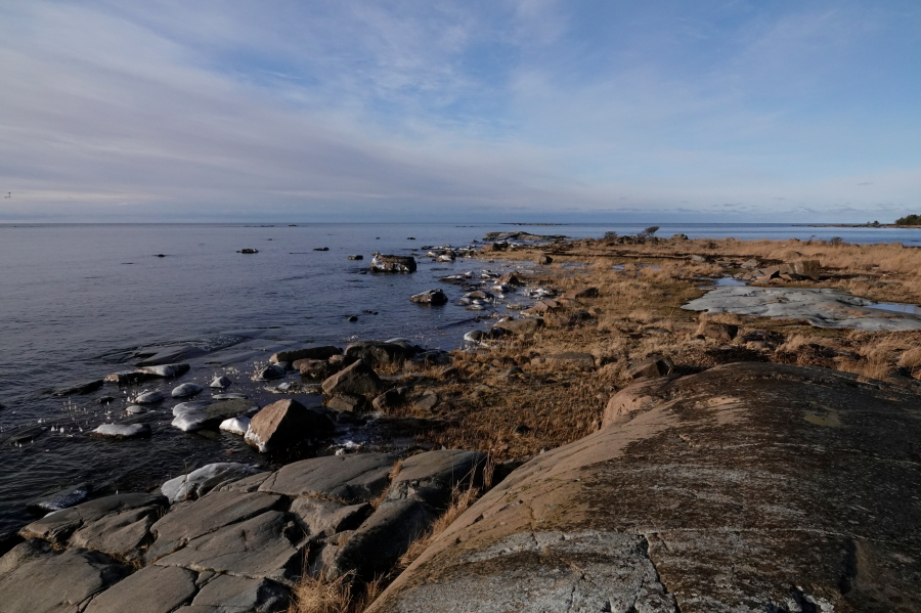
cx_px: 460
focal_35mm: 24
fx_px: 614
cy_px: 306
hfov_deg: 73.8
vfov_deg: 53.1
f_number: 8
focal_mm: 8.8
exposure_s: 1/2000
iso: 800
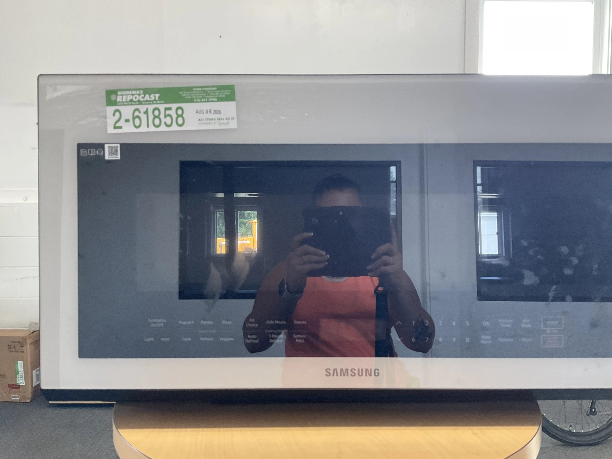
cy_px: 229
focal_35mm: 30
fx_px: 530
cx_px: 312
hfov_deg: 60.0
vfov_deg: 46.8
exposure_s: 1/60
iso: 160
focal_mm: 3
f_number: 1.8
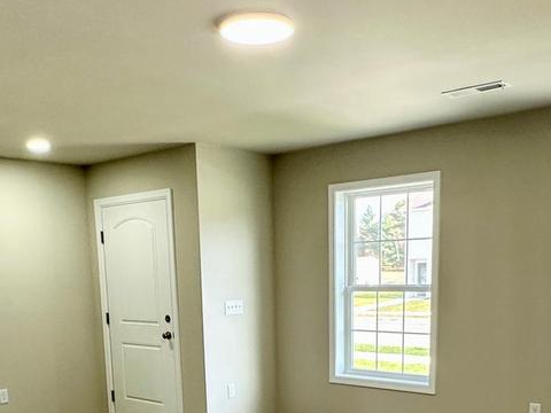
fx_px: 669
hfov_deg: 44.8
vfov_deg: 32.2
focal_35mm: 42
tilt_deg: -9.6
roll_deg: +1.7
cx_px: 257
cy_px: 393
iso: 160
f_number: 2.2
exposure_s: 1/120
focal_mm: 2.22
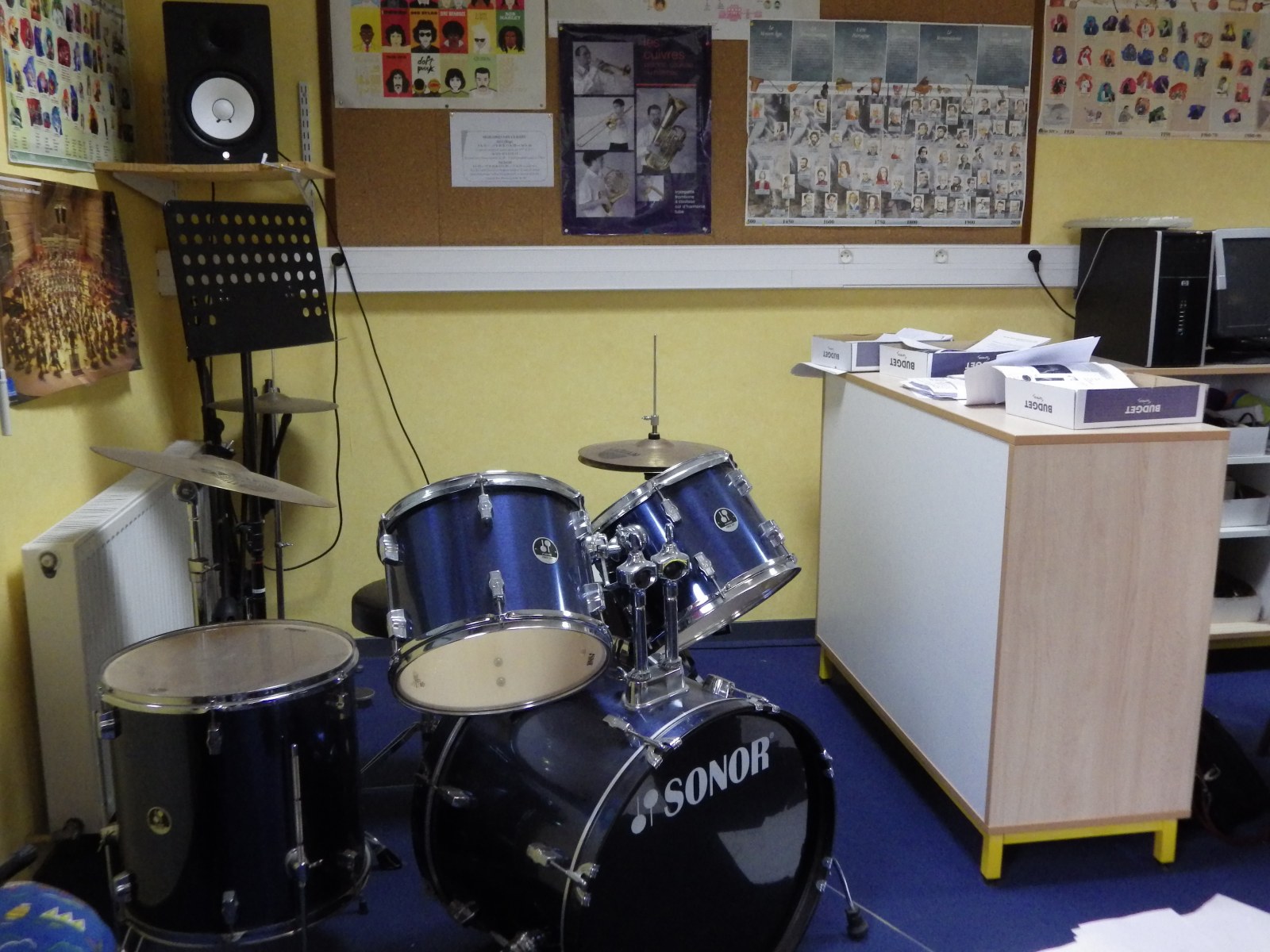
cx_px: 635
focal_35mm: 34
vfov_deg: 41.8
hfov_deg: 54.0
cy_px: 476
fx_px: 1247
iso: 800
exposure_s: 1/50
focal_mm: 6.2
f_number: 3.4
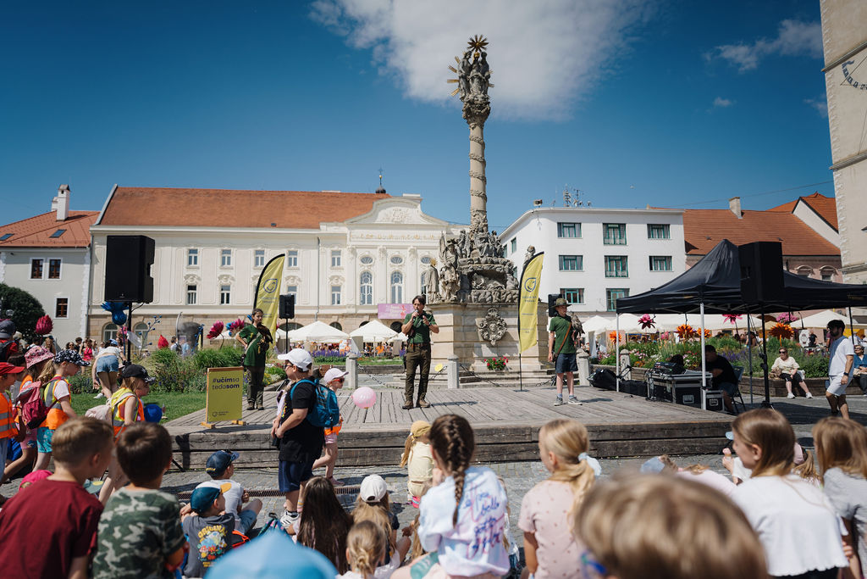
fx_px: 578
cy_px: 290
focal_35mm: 24
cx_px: 434
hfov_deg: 73.7
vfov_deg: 53.1
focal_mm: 24
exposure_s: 1/8000
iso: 100
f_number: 1.8
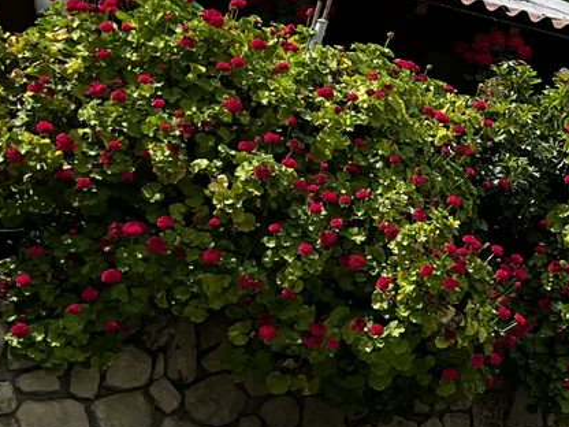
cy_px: -71
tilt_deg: +15.9
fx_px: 2055
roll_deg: -2.2
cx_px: 1096
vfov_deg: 11.6
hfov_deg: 13.7
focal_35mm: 125
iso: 50
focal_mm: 5.1
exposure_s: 1/5076
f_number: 1.6
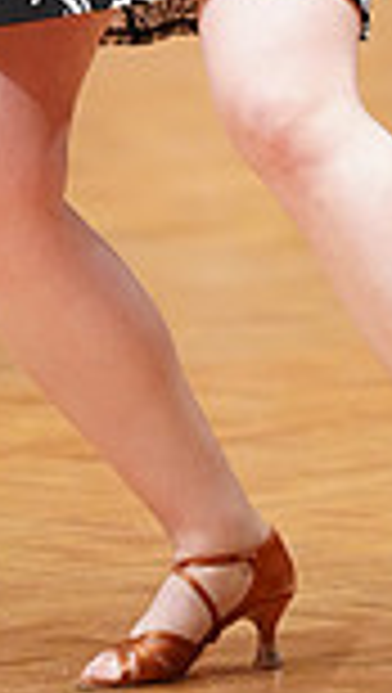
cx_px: 448
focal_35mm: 787
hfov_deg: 1.5
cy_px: -238
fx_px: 14495
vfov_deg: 2.7
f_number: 2.8
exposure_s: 1/250
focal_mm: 200
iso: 3200
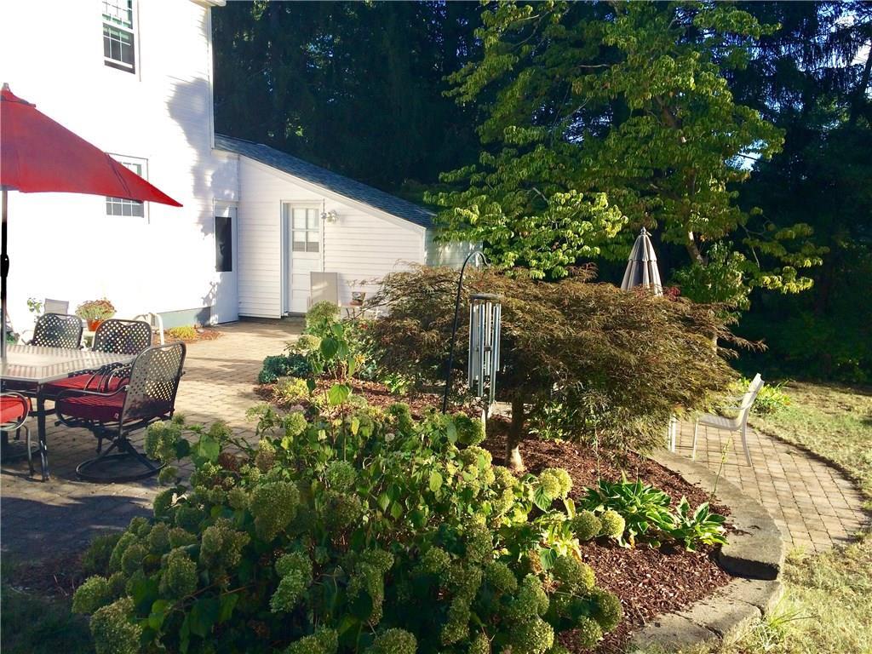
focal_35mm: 29
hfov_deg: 61.7
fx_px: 731
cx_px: 436
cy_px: 327
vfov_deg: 48.2
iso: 32
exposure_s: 1/1001
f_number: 2.2
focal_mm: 4.15
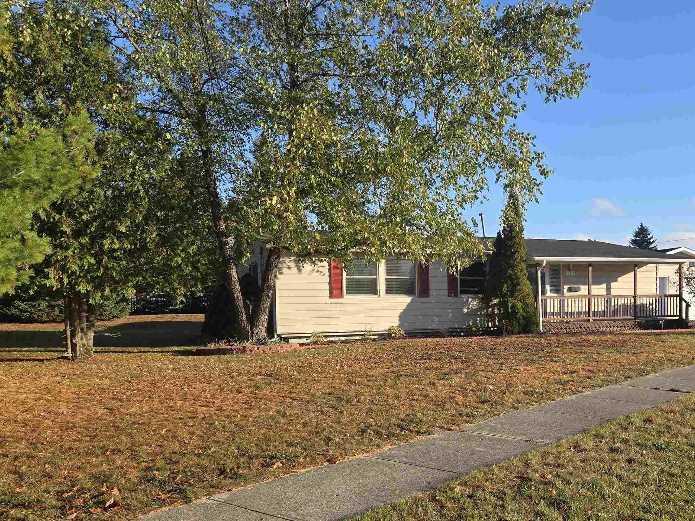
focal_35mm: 33
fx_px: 663
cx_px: 478
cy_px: 315
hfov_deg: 53.9
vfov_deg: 42.7
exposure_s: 1/2921
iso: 80
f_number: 1.8
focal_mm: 5.4
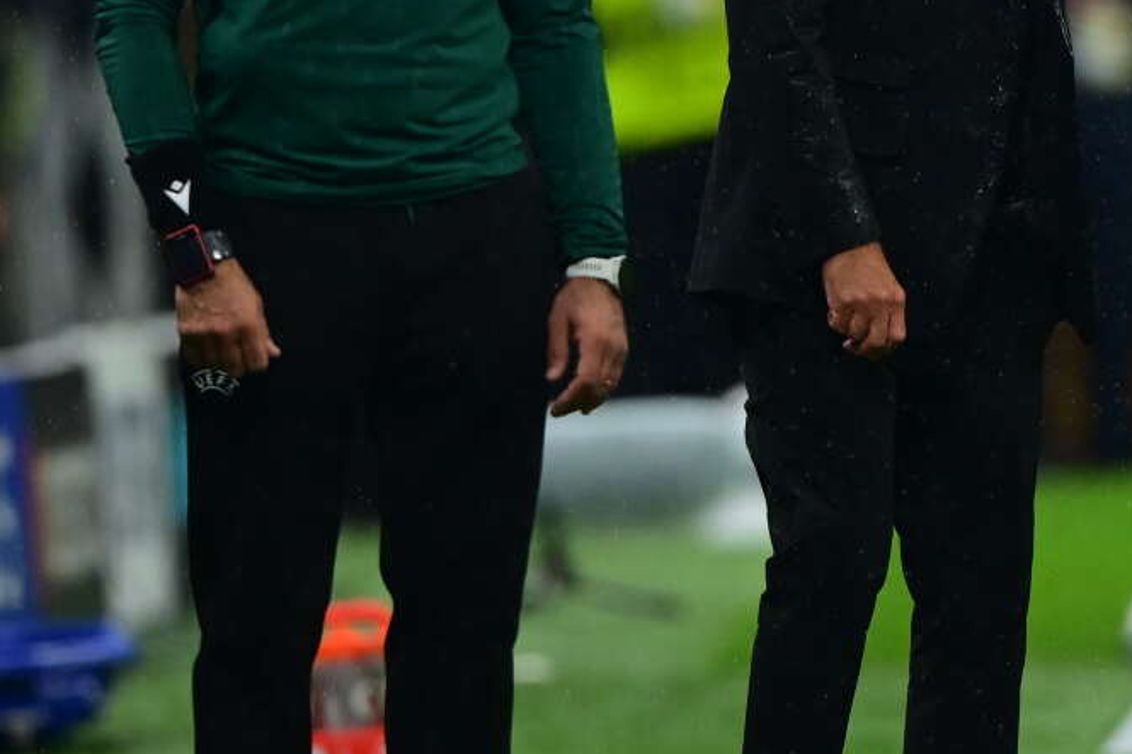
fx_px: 24205
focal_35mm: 770
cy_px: 40
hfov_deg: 2.7
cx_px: 950
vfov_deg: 1.8
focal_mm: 400
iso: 1250
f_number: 2.8
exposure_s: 1/1250
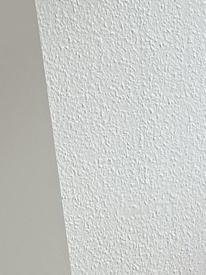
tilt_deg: -11.7
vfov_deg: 10.2
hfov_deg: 7.3
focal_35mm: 193
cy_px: 88
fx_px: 1532
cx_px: 440
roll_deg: -1.0
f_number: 1.5
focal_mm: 5.7
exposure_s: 1/121
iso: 50
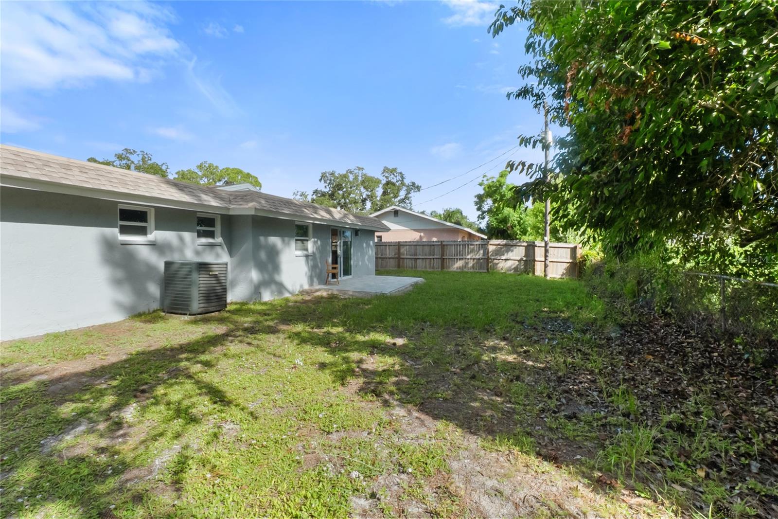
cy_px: 260
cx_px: 389
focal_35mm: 15
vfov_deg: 77.3
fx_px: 324
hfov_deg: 100.4
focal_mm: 10
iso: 640
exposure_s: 1/125
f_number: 19
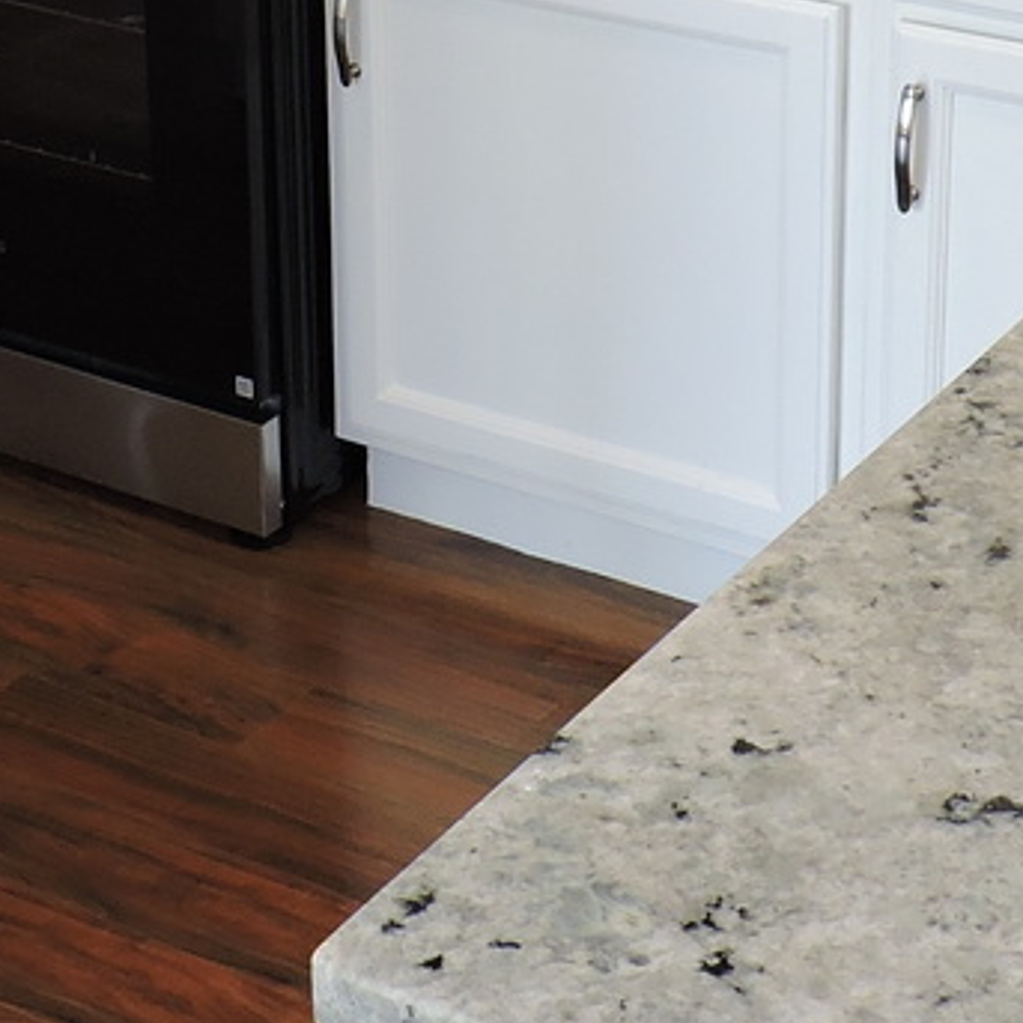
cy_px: -164
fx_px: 2976
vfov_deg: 18.6
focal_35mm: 89
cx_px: 531
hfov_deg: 19.5
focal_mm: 4.3
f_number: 3
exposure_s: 1/40
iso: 200
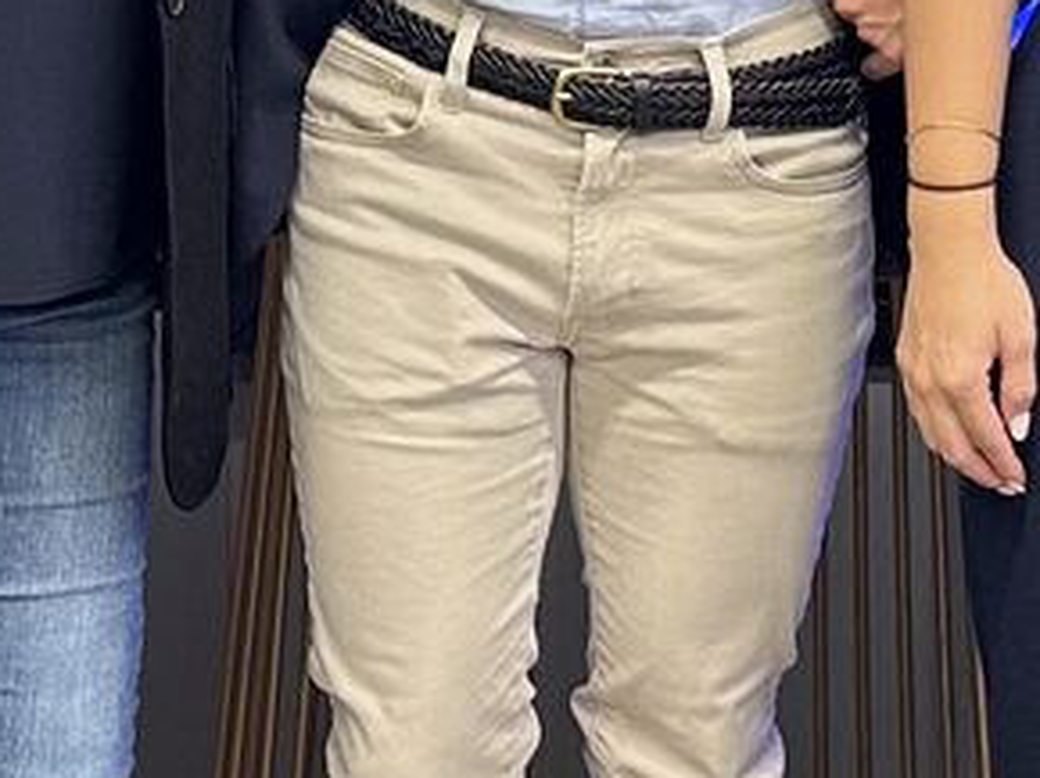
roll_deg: -0.5
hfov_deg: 13.2
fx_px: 4473
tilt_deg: -7.5
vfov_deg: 9.8
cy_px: -204
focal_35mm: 149
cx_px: 911
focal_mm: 6.86
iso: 200
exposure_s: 1/60
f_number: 1.78
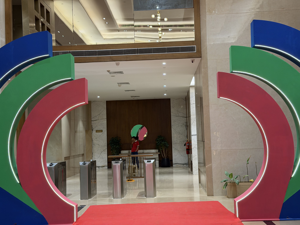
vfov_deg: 30.3
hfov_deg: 39.7
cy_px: 112
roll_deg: +2.3
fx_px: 416
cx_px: 150
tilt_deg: +3.5
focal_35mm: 48
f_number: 1.78
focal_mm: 6.76
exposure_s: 1/50
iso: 200
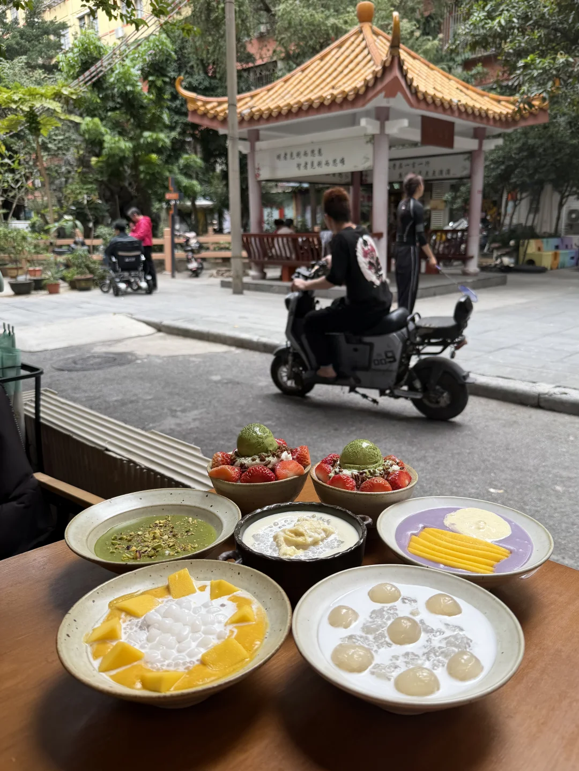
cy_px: 386
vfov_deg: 71.6
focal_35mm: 24
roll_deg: +0.5
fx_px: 535
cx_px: 290
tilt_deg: -15.6
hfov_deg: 56.8
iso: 80
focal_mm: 6.76
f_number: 1.78
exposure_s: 1/370
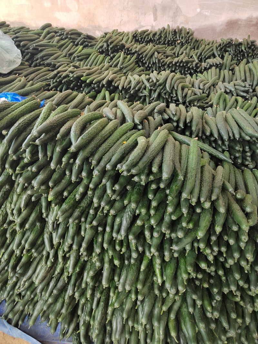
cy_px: 172
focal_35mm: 23
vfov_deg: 73.9
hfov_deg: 58.9
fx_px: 229
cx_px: 129
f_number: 1.9
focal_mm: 5.52
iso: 291
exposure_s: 1/100
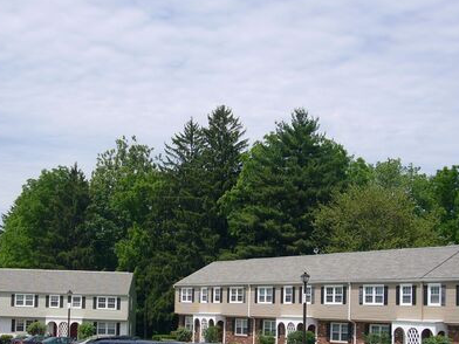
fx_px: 835
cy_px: 231
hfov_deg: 30.7
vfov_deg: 23.2
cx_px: 205
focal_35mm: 63
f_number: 6.3
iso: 80
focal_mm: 6.1
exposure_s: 1/400
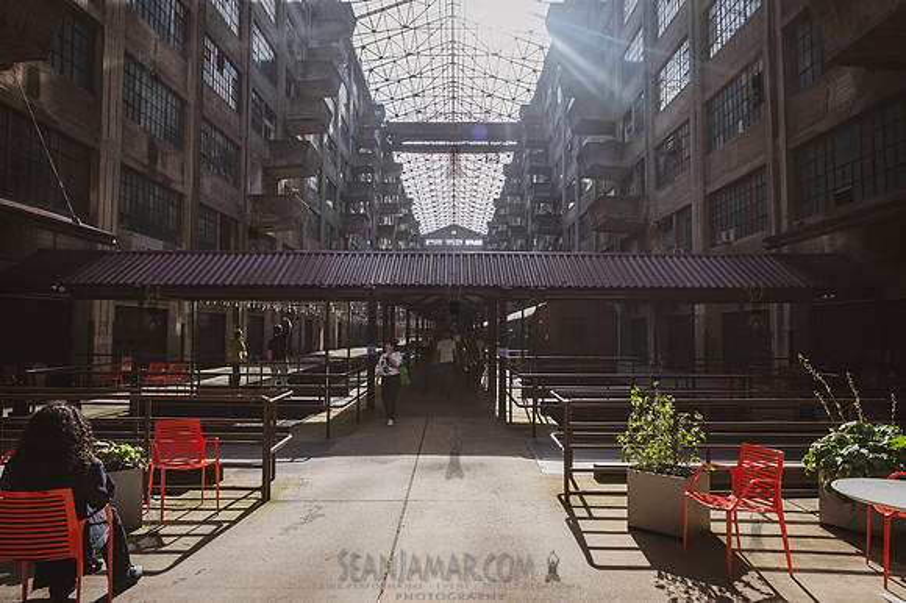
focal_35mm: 24
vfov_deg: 52.8
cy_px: 302
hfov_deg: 73.4
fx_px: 607
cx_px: 453
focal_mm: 24
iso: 800
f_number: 6.3
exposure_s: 1/2500
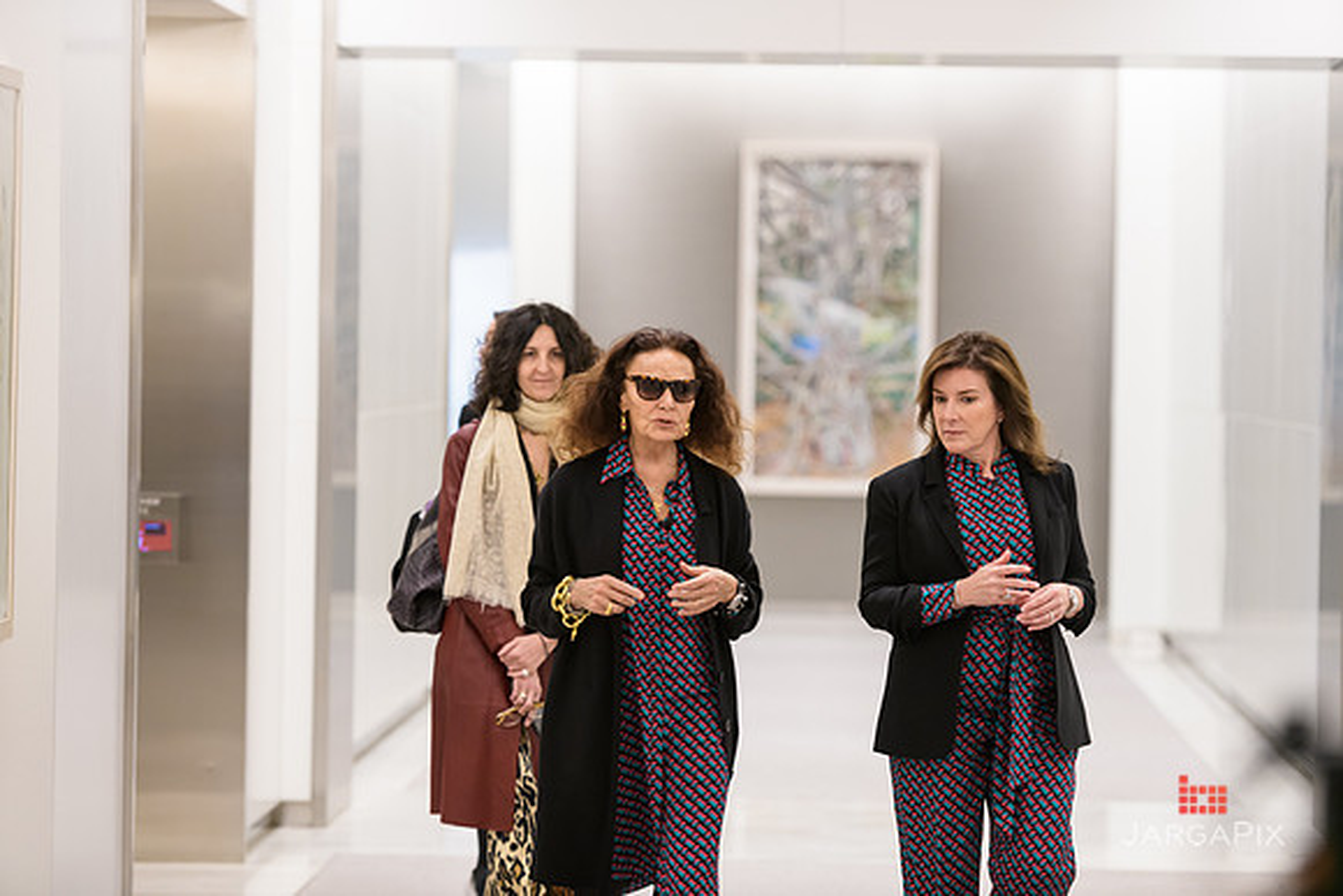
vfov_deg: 10.6
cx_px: 672
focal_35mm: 130
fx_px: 4851
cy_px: 448
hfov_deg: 15.8
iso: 1600
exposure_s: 1/125
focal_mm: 130
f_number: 3.2
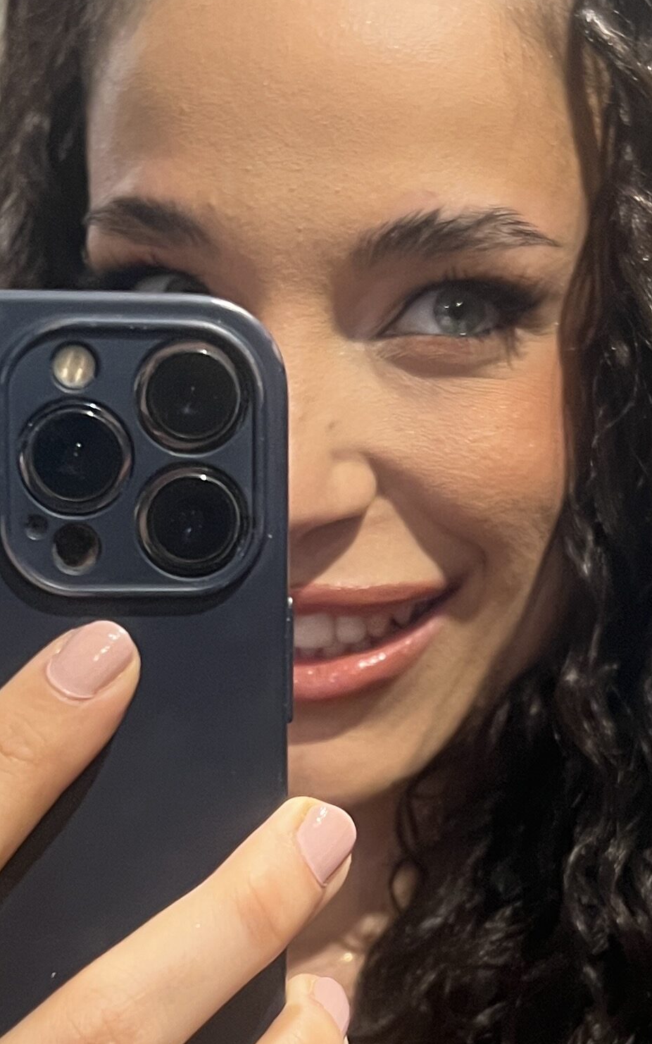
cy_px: 623
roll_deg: -7.0
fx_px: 2133
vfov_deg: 27.4
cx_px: 320
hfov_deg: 17.4
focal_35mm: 75
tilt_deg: -2.0
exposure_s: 1/50
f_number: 1.5
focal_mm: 5.7
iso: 500
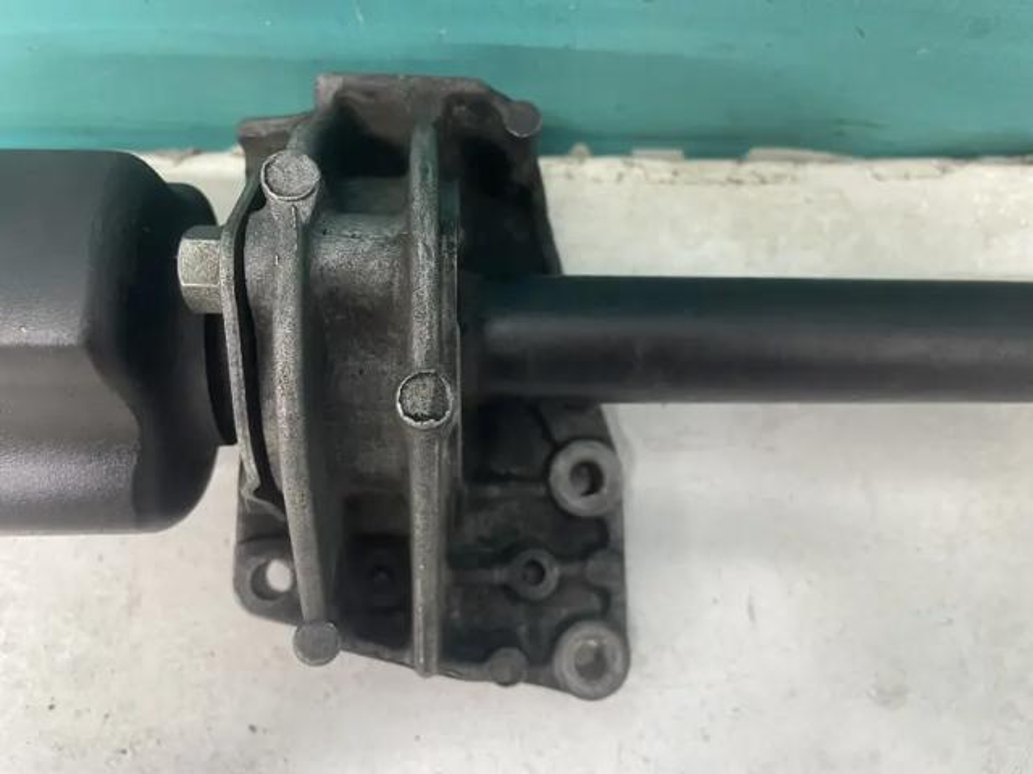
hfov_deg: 67.3
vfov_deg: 53.1
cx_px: 516
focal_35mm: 26
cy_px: 387
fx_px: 776
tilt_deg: -80.2
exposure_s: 1/50
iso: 160
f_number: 1.6
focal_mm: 4.2
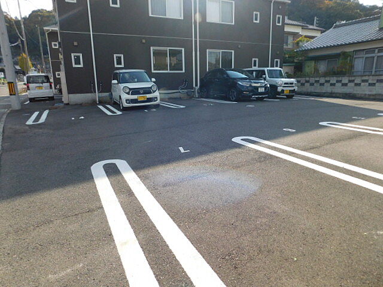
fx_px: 254
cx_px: 192
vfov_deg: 58.9
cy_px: 144
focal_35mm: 23
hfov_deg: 73.9
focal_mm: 4
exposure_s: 1/1000
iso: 125
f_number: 3
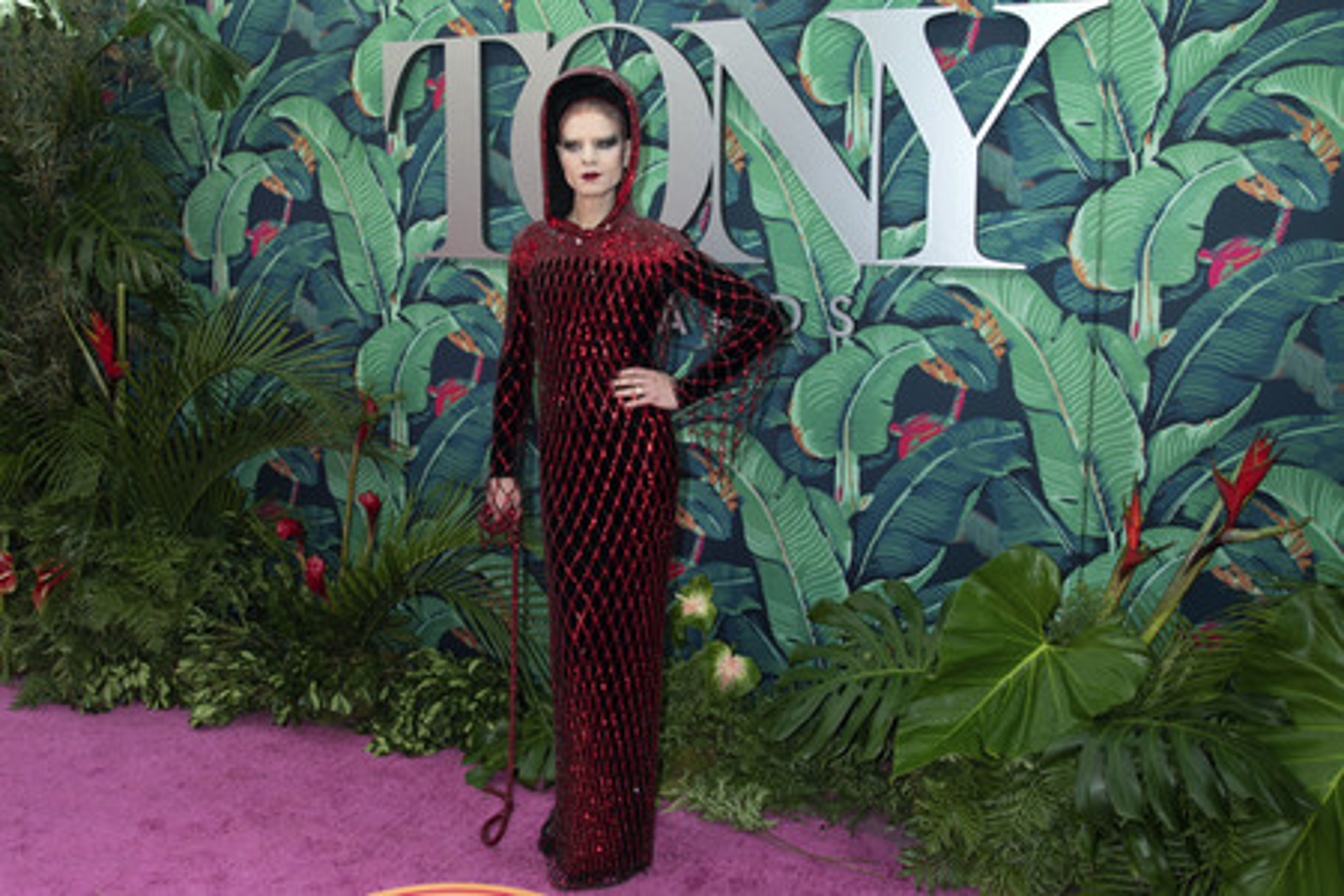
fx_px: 896
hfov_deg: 73.7
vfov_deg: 53.1
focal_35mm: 24
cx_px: 672
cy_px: 448
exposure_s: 1/200
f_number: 5.6
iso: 320
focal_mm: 24
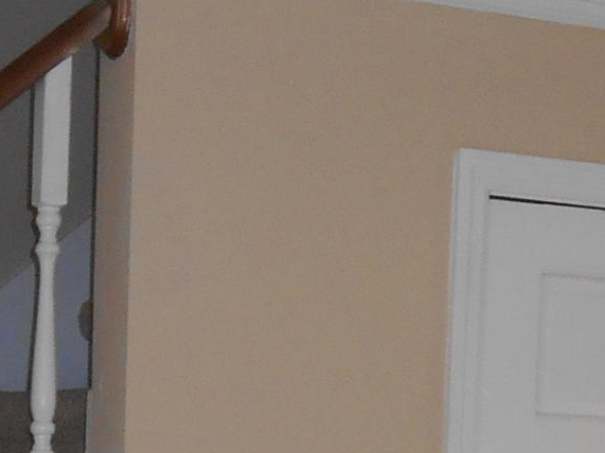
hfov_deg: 12.1
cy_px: 686
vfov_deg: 8.9
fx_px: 2848
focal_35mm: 163
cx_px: 281
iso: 220
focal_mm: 5.5
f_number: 3.6
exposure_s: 1/25
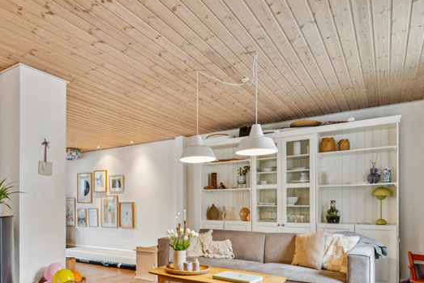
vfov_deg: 48.0
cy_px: 207
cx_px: 168
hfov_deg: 68.6
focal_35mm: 26
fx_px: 306
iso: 200
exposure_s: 1/1.67
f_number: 8
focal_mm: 17
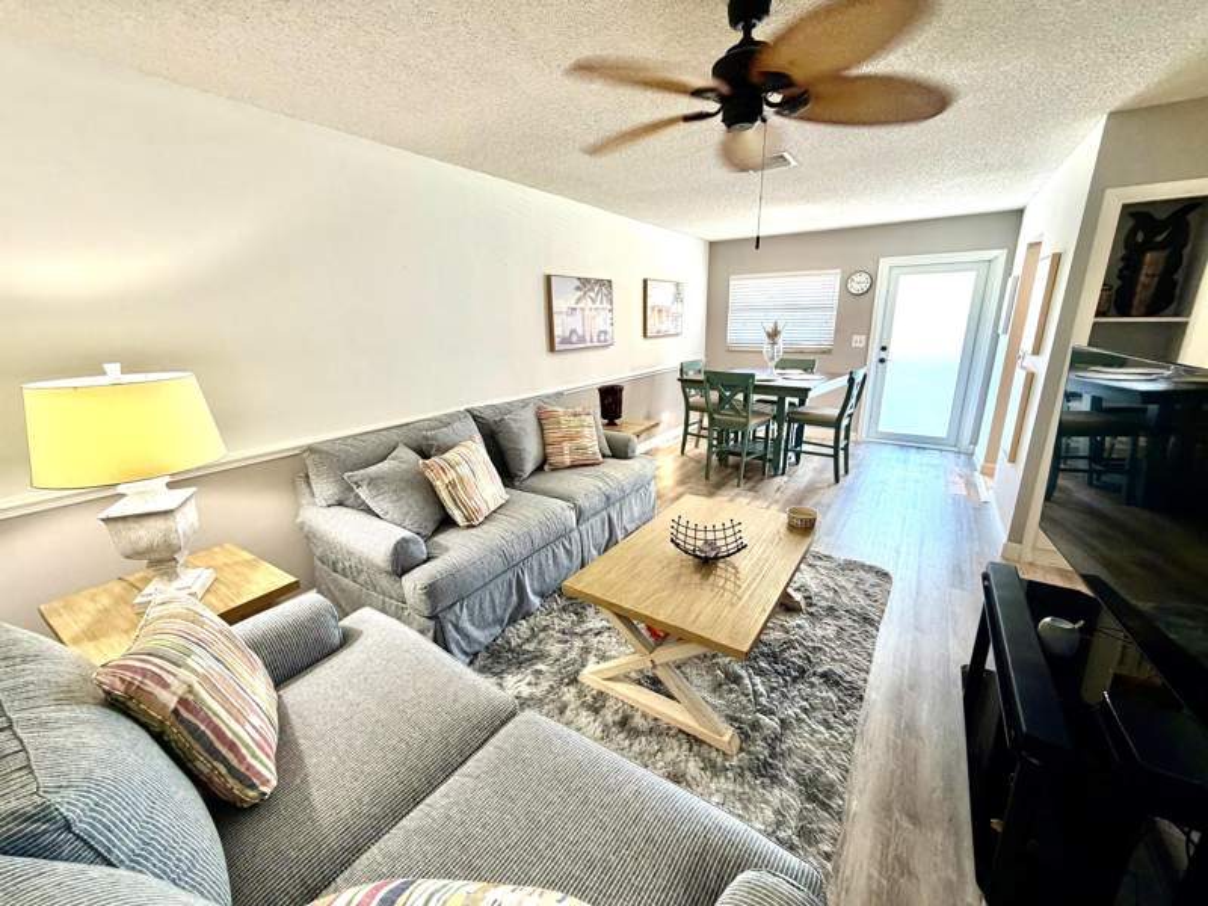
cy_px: 453
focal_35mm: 14
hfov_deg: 102.1
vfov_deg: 85.7
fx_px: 489
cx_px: 604
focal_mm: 2.22
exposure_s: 1/60
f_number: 2.2
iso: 250
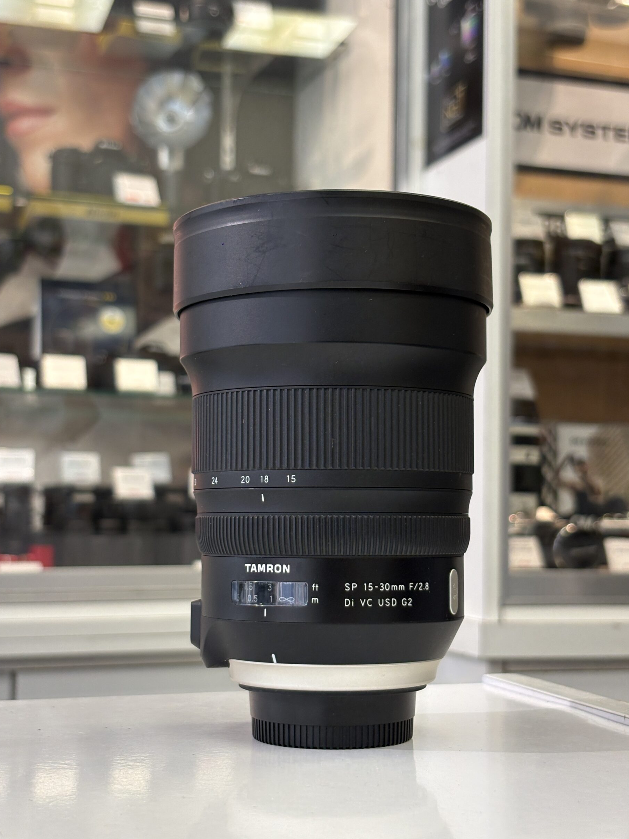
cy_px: 418
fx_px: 1333
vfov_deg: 34.9
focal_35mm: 55
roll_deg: -0.4
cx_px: 322
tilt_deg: +4.1
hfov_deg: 26.6
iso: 40
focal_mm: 5.96
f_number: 1.6
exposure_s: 1/50
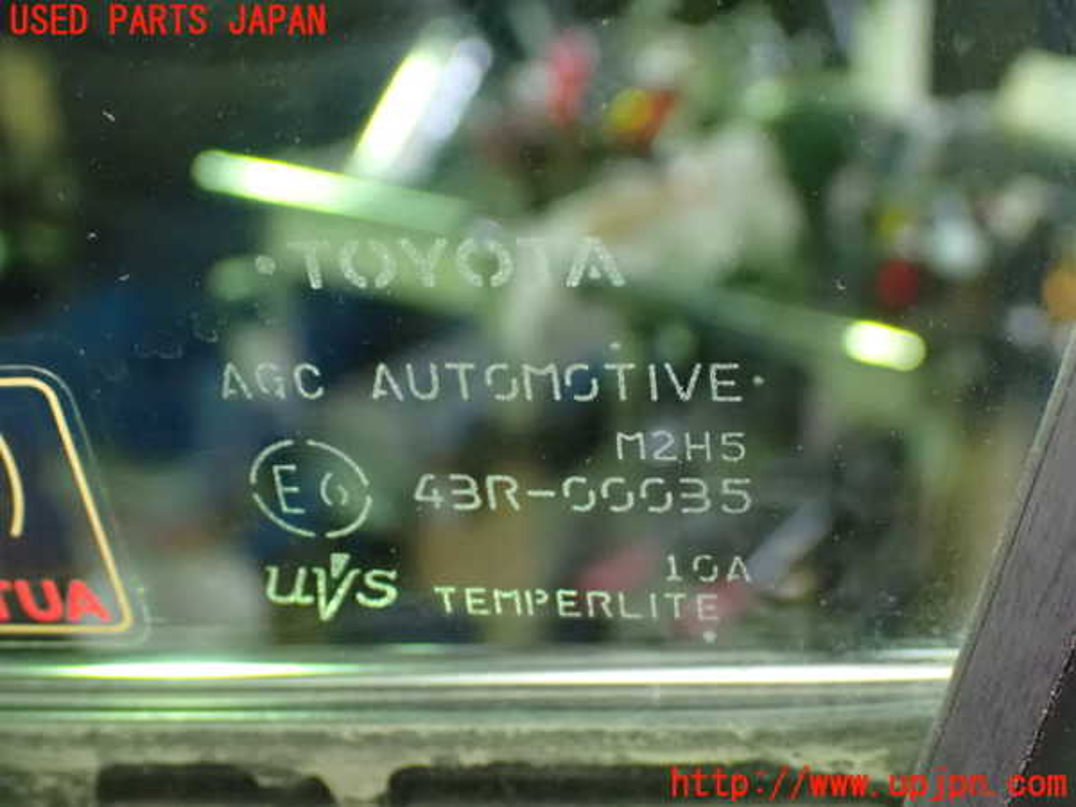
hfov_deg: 35.5
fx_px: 1679
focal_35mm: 54
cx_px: 538
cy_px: 404
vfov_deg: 27.0
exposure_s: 1/25
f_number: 3.3
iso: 1600
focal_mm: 9.65
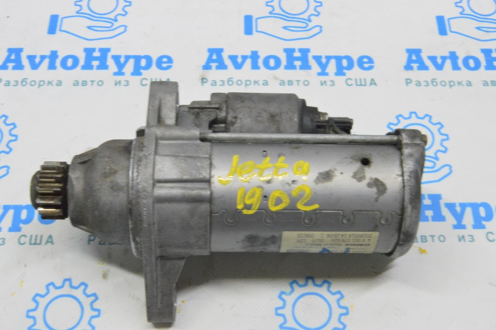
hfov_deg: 38.9
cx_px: 248
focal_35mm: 51
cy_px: 165
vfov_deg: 26.4
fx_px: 702
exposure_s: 1/20
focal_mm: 34
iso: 6400
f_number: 20
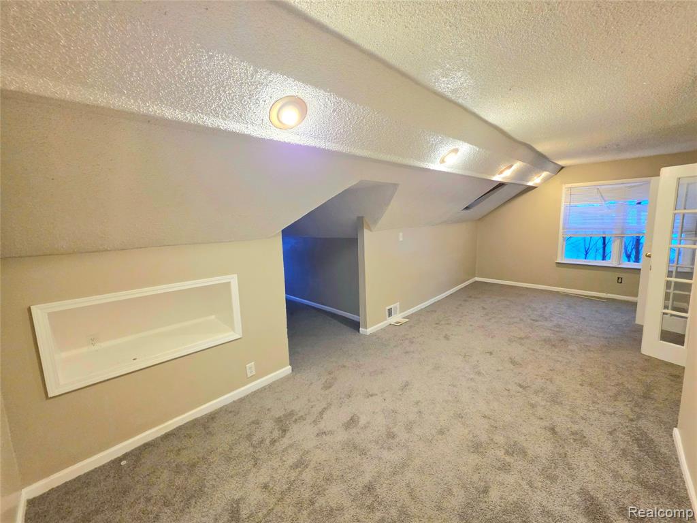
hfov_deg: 106.2
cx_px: 348
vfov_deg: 89.9
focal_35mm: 13
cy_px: 262
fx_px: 262
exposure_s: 1/60.2
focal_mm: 2.2
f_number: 1.9
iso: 640
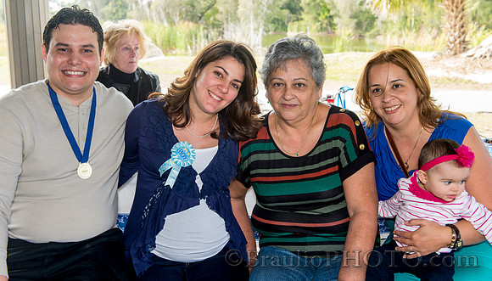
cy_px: 116
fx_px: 602
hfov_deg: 44.4
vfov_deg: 26.2
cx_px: 246
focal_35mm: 46
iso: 250
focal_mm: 44
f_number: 6.3
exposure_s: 1/60
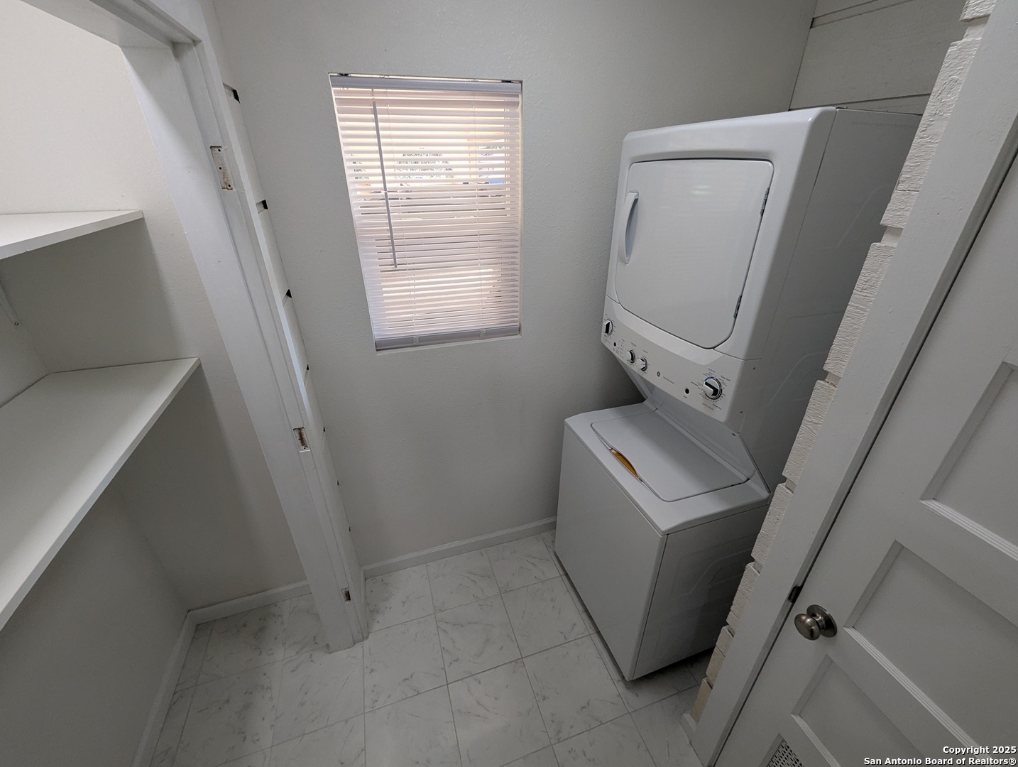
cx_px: 509
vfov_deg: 90.1
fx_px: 383
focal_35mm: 13
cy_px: 384
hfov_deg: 106.1
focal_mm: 1.95
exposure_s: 1/60
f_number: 2.2
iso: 81
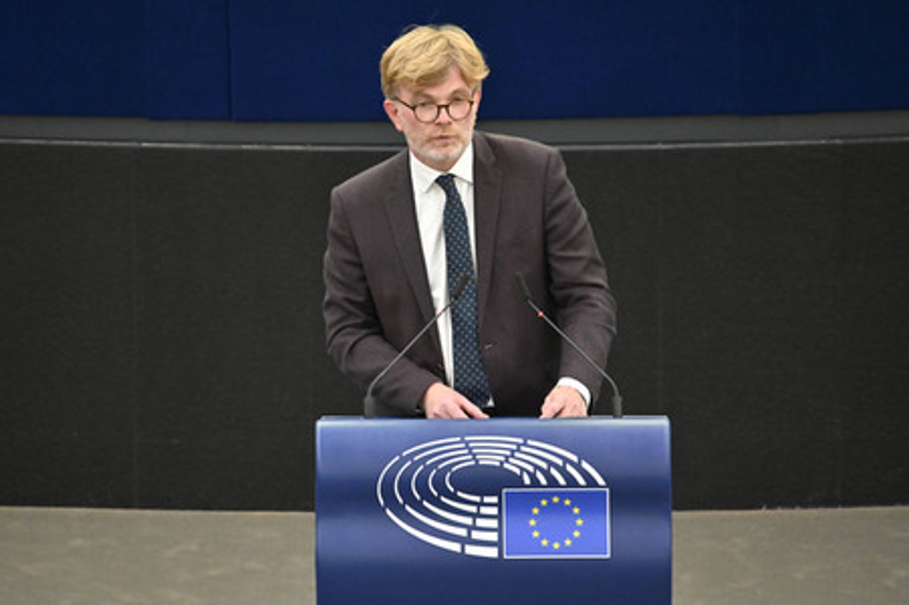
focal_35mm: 600
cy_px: 302
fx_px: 15138
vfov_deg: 2.3
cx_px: 454
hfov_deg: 3.4
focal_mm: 600
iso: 6400
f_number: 6.3
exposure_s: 1/400
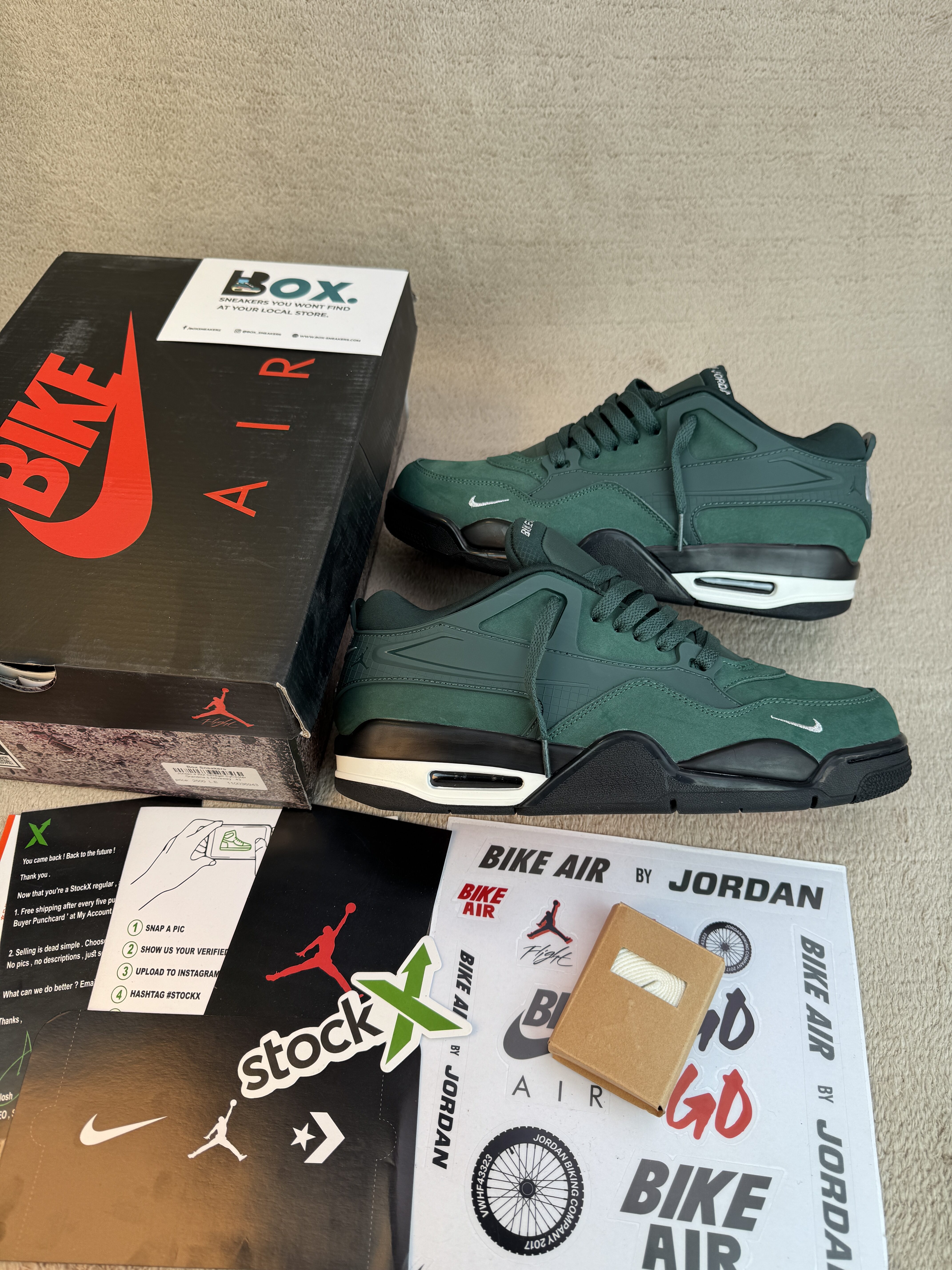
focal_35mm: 24
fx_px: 880
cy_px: 635
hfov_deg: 56.8
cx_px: 476
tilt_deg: -51.3
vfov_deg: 71.6
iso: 80
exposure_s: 1/685
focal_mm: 6.76
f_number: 1.78
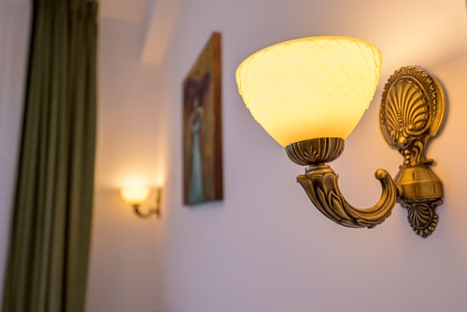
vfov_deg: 47.8
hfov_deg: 67.0
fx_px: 352
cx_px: 256
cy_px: 168
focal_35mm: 27
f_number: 2.8
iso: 640
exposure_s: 1/250
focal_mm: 24
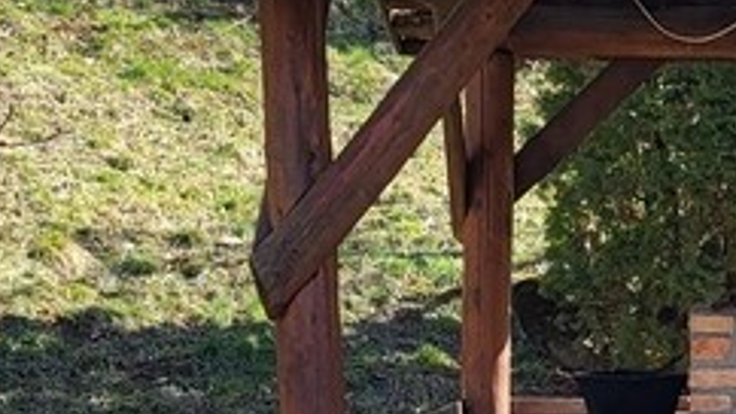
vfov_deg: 9.6
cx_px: 742
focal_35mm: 120
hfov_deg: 17.4
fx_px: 2341
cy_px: 734
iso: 40
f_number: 1.8
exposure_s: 1/645
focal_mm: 5.4
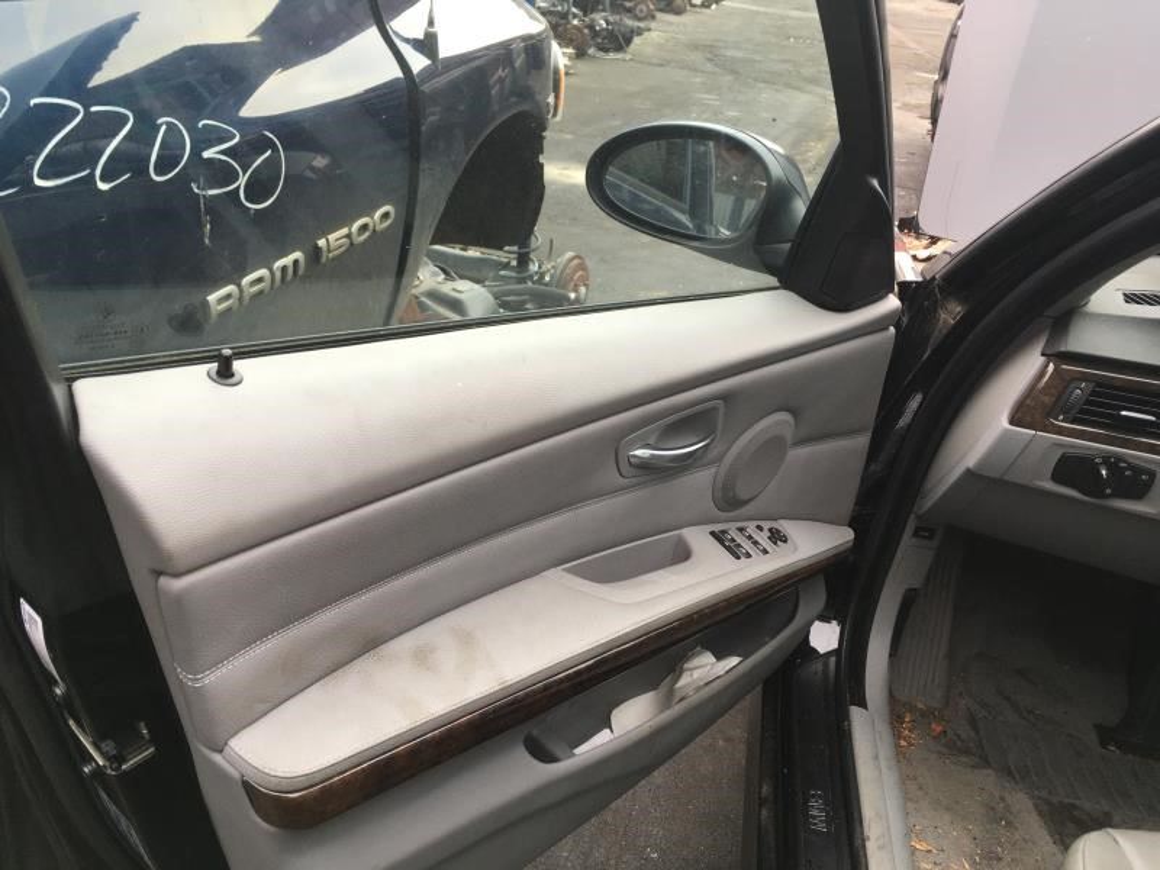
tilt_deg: -25.8
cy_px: 435
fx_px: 972
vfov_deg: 48.2
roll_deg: -6.9
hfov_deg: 61.7
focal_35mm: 29
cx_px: 580
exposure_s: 1/120
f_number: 2.2
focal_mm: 4.15
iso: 40
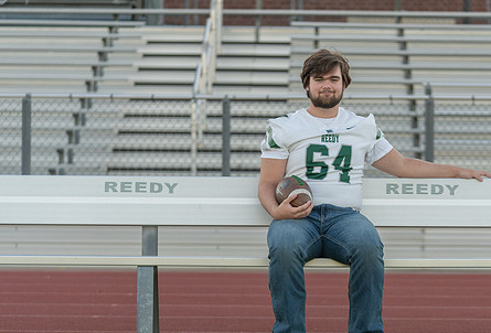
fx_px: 2043
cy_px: 203
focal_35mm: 149
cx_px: 326
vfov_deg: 9.3
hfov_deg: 13.7
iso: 320
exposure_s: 1/400
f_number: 2.8
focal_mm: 106
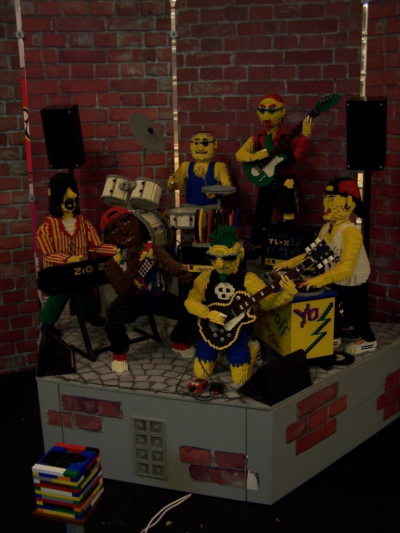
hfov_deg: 37.7
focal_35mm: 38
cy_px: 266
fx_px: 585
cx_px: 200
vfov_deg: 49.0
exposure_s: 1/2
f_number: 2.8
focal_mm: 6.3
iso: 80
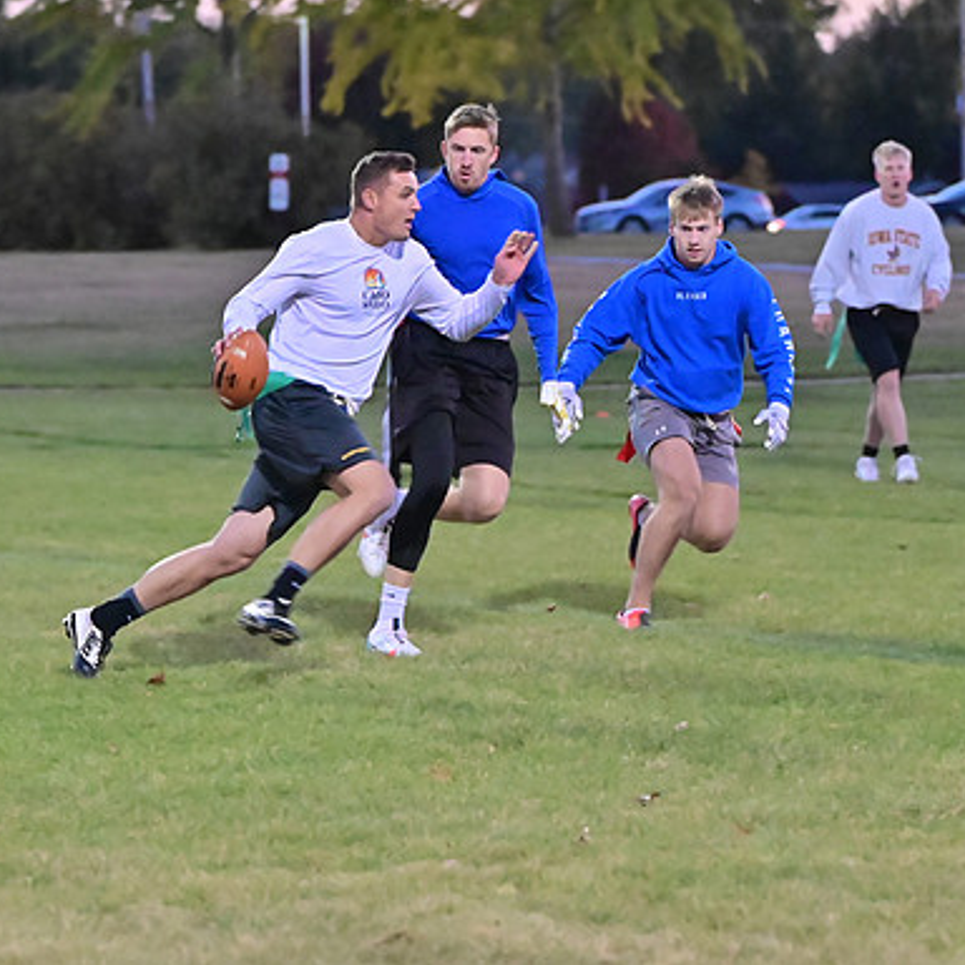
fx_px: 6970
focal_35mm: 221
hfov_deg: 7.9
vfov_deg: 7.9
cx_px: 312
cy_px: 481
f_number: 4
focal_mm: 115
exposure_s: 1/500
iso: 6400
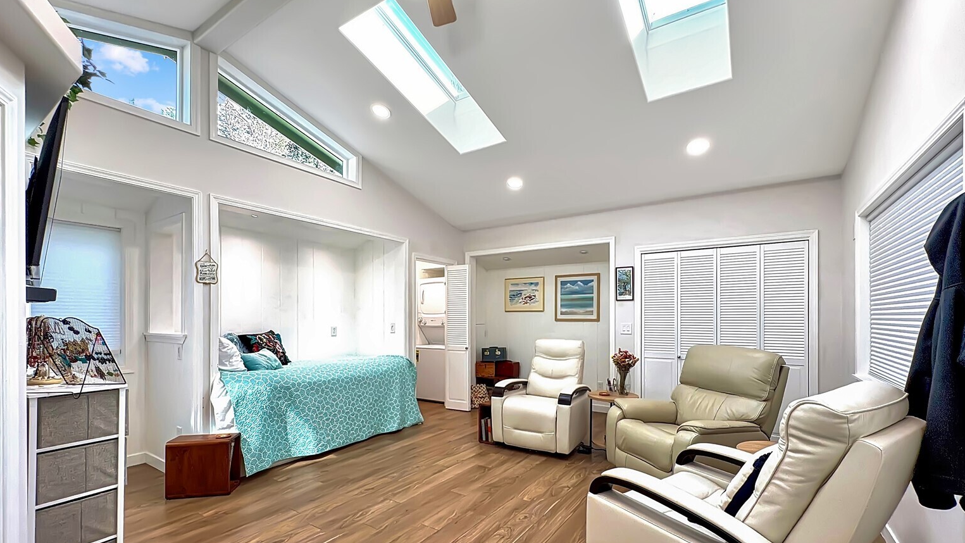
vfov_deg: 66.5
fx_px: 409
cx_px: 494
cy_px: 322
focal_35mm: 16
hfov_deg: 99.3
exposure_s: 1/120
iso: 80
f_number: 2.2
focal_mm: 2.22
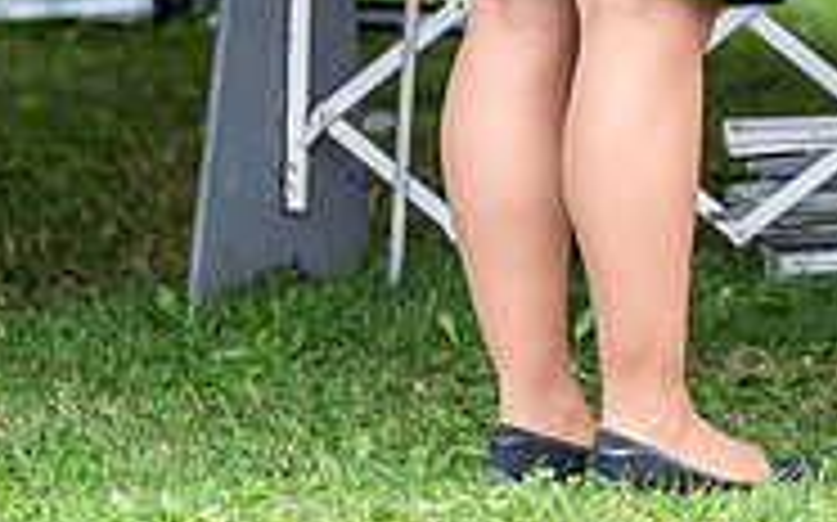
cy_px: -230
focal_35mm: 658
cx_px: 1204
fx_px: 15001
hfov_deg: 3.2
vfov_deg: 2.0
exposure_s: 1/640
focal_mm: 178
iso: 400
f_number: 5
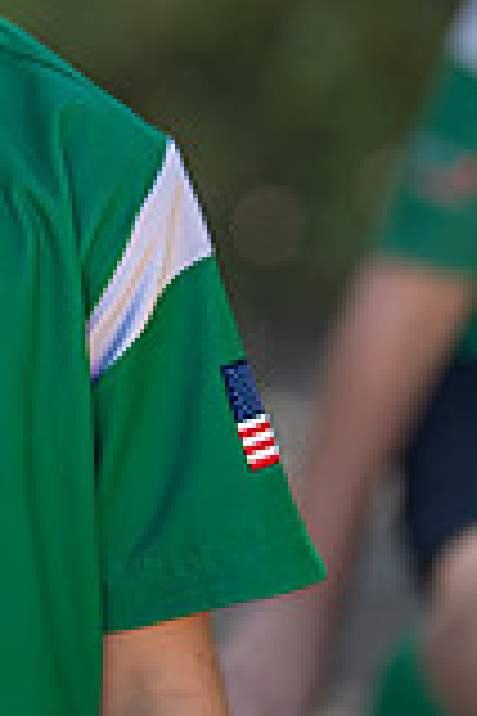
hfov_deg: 6.0
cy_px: 109
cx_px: -192
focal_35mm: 228
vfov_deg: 9.0
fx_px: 4531
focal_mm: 50
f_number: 1.2
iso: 100
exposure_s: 1/1250
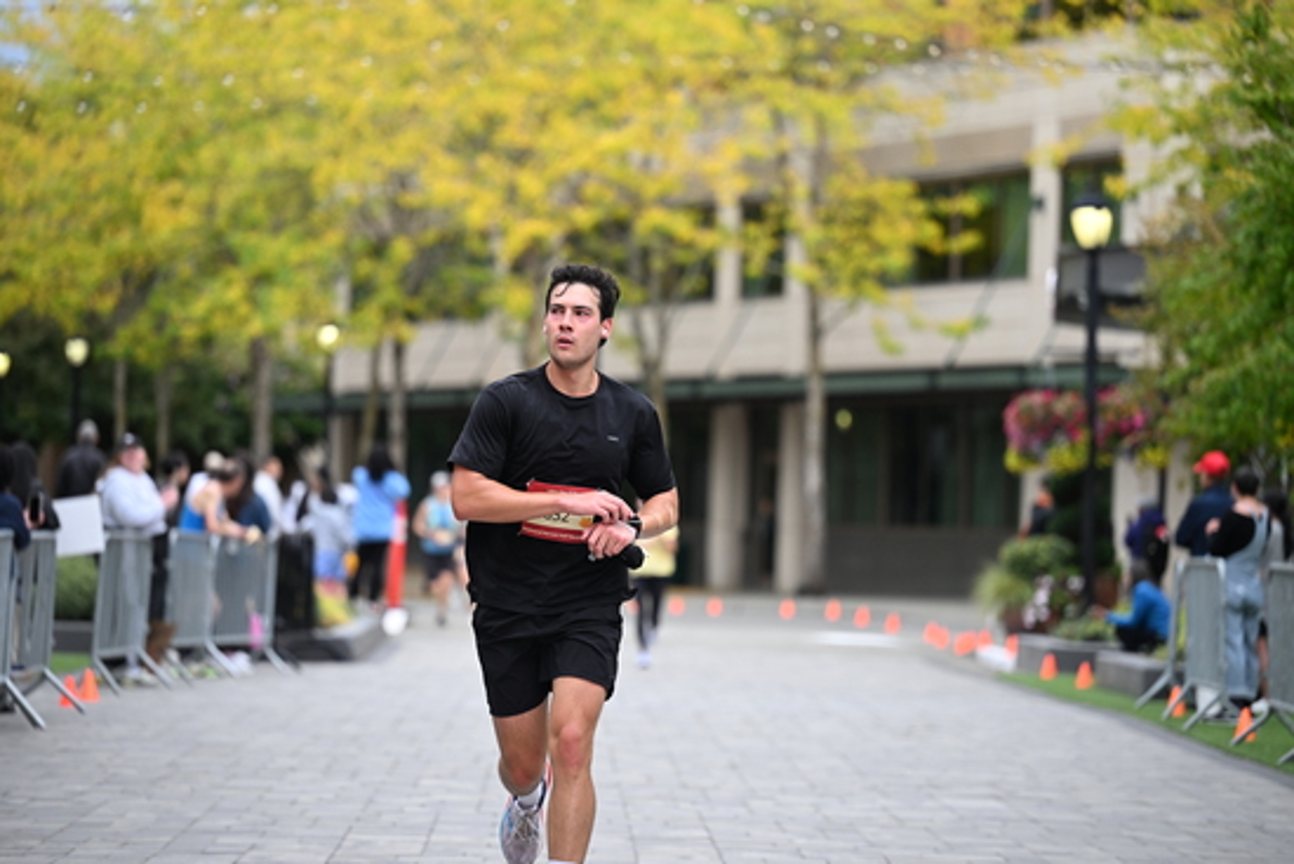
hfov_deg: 14.6
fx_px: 5033
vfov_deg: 9.8
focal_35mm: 140
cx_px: 647
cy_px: 432
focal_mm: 140
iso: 640
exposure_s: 1/2000
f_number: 2.8
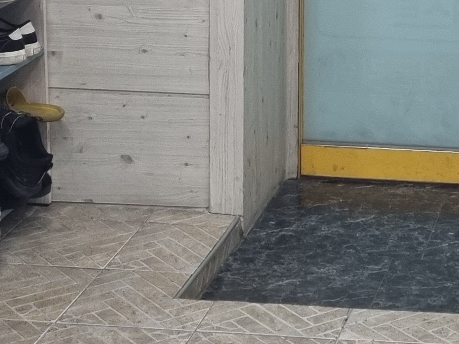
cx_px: 469
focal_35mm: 123
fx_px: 1631
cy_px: -71
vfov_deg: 11.8
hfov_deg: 15.7
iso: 250
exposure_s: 1/120
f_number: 1.8
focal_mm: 5.4
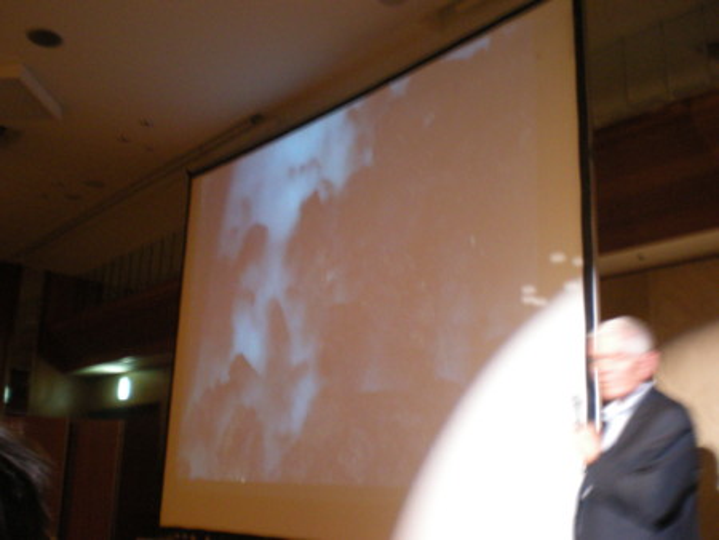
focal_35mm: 38
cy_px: 270
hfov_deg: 49.0
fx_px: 790
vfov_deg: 37.8
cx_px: 360
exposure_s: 1/3.4
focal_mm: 6.3
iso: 400
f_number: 3.1
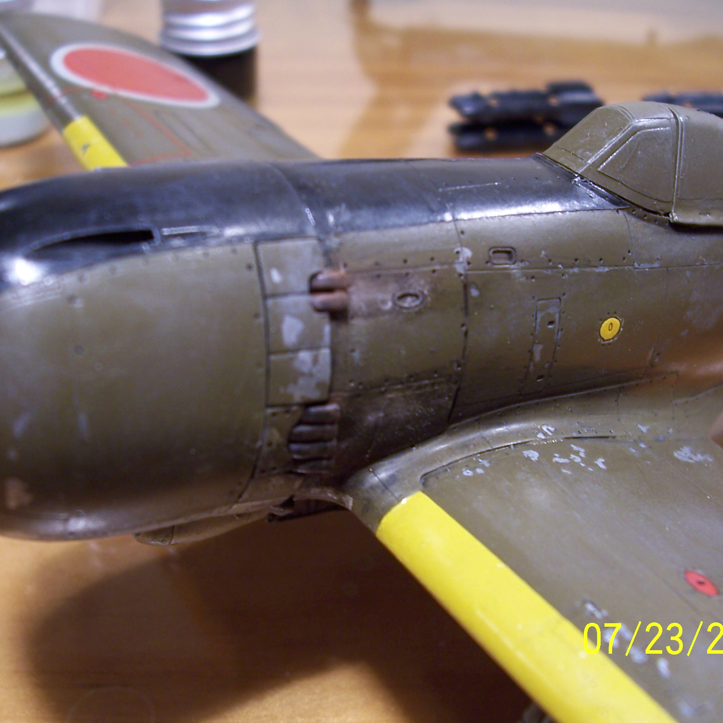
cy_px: 361
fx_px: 969
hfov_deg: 40.9
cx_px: 349
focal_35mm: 41
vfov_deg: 40.9
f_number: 2.7
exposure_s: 1/30
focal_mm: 5.6
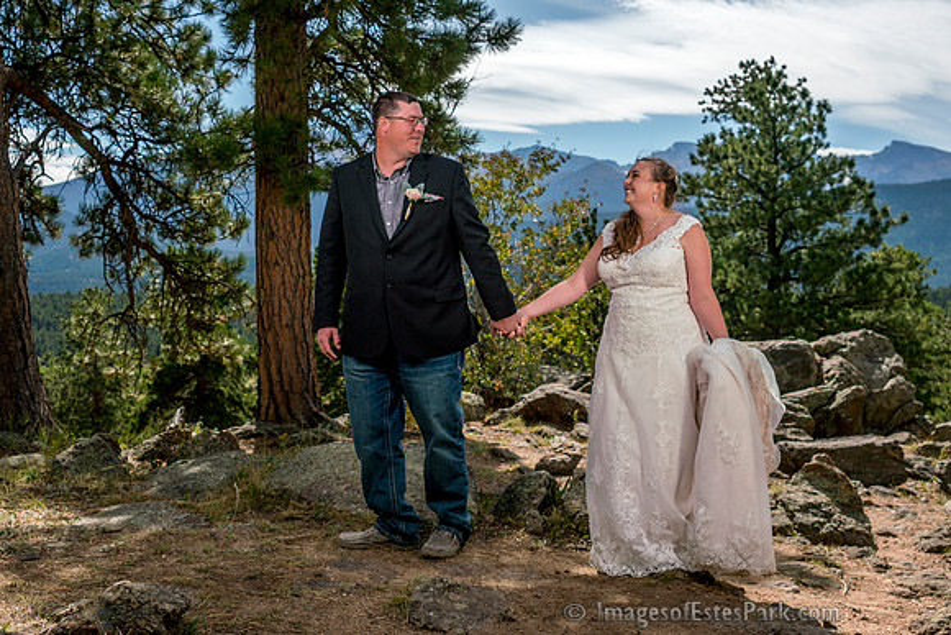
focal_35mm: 42
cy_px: 318
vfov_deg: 31.9
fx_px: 1110
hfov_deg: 46.4
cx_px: 476
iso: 250
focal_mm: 28
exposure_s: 1/2000
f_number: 4.5
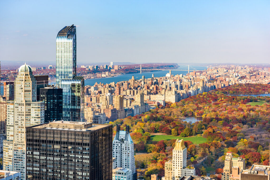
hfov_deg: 32.4
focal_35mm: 62
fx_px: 465
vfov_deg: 21.9
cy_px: 90
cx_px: 135
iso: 100
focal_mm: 62
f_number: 7.1
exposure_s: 1/125
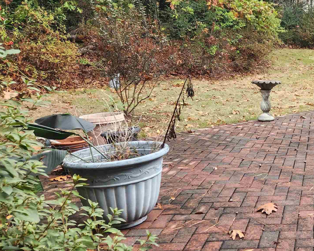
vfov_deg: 31.4
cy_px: 105
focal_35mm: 48
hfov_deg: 35.0
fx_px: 446
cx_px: 317
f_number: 1.8
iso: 125
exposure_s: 1/180
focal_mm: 5.4
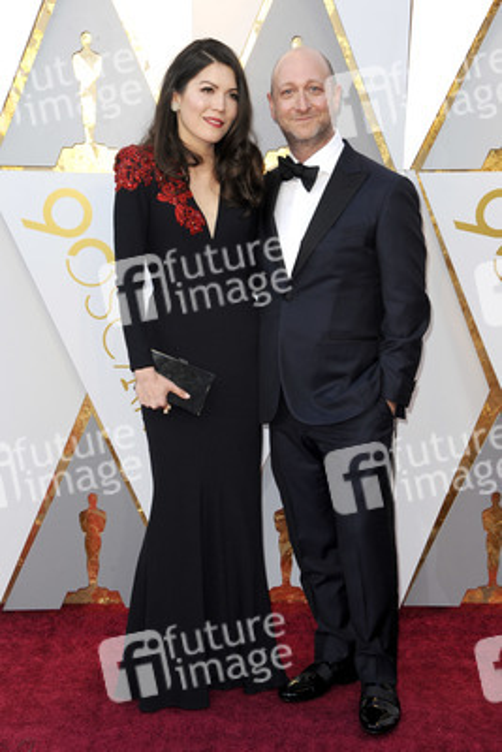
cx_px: 251
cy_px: 376
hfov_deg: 20.0
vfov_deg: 29.6
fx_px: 1421
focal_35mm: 68
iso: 1000
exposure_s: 1/250
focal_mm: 68
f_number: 7.1
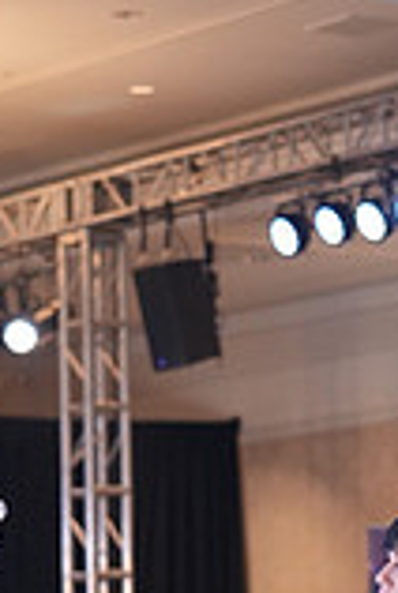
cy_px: 784
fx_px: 3385
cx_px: 280
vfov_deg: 9.8
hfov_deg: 6.7
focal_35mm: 205
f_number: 2
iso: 1600
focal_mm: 56
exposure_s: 1/500
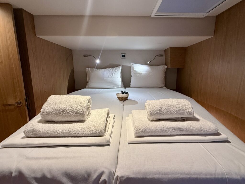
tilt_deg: -10.9
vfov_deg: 85.7
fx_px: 99
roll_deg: -1.0
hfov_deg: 102.1
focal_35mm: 14
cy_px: 92
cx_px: 122
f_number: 2.2
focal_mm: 2.22
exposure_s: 1/63
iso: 160
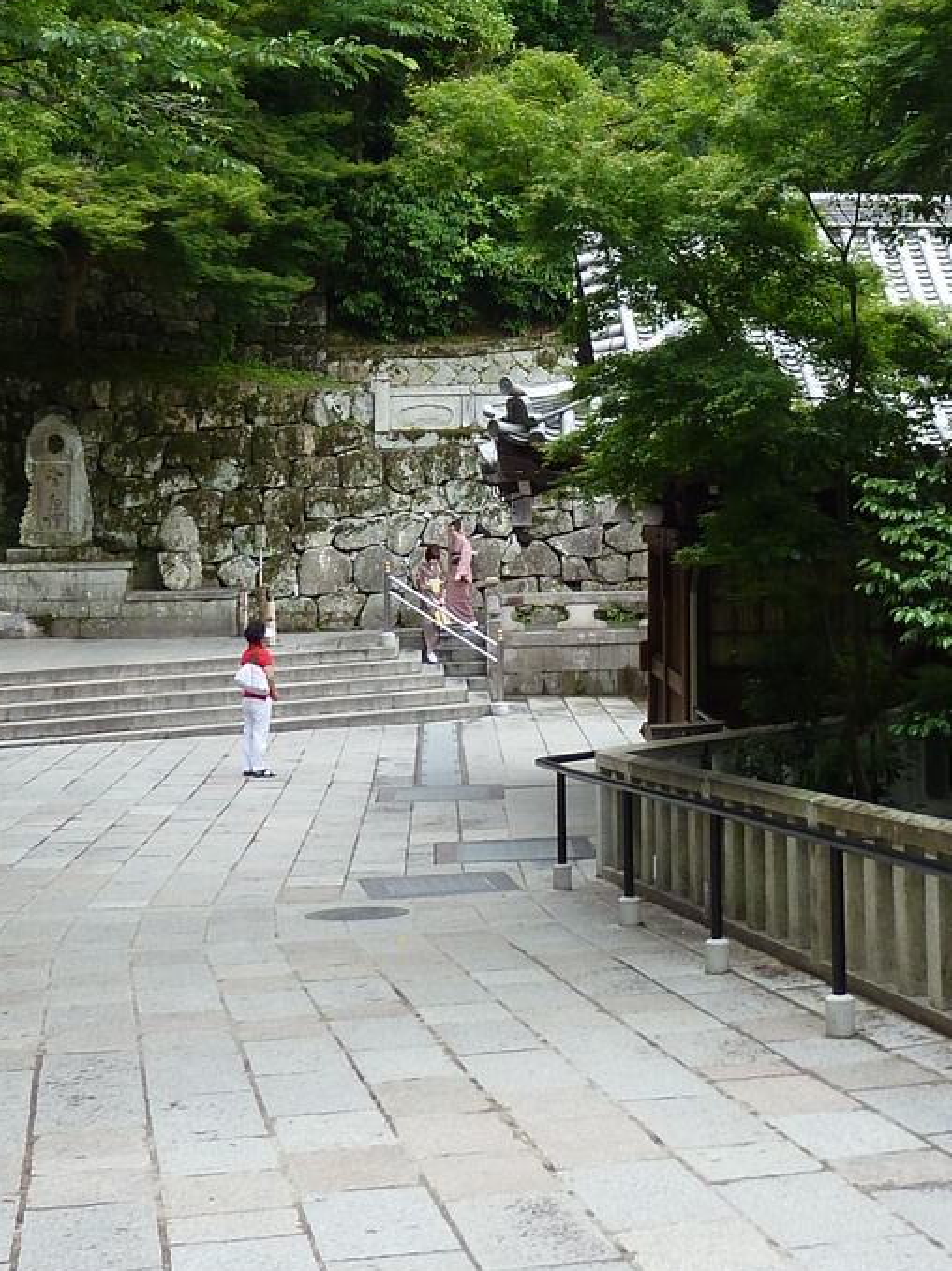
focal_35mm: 59
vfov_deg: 31.5
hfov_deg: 24.5
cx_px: 727
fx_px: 2165
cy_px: 186
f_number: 3.3
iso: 80
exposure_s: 1/80
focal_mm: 4.1
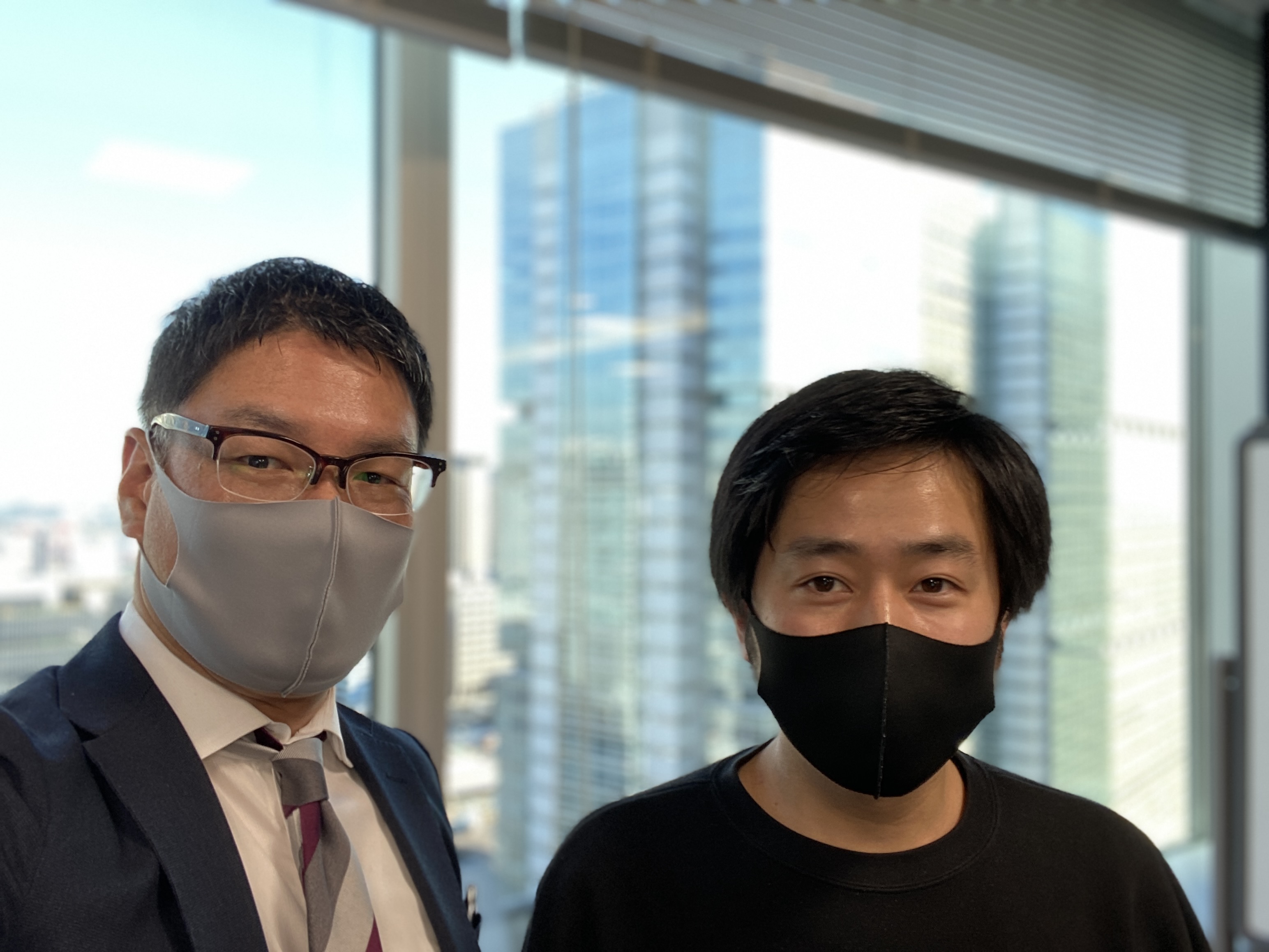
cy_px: 476
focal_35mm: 30
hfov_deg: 60.0
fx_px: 1100
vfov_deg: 46.8
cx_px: 634
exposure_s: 1/50
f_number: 2.2
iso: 100
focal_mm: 2.71
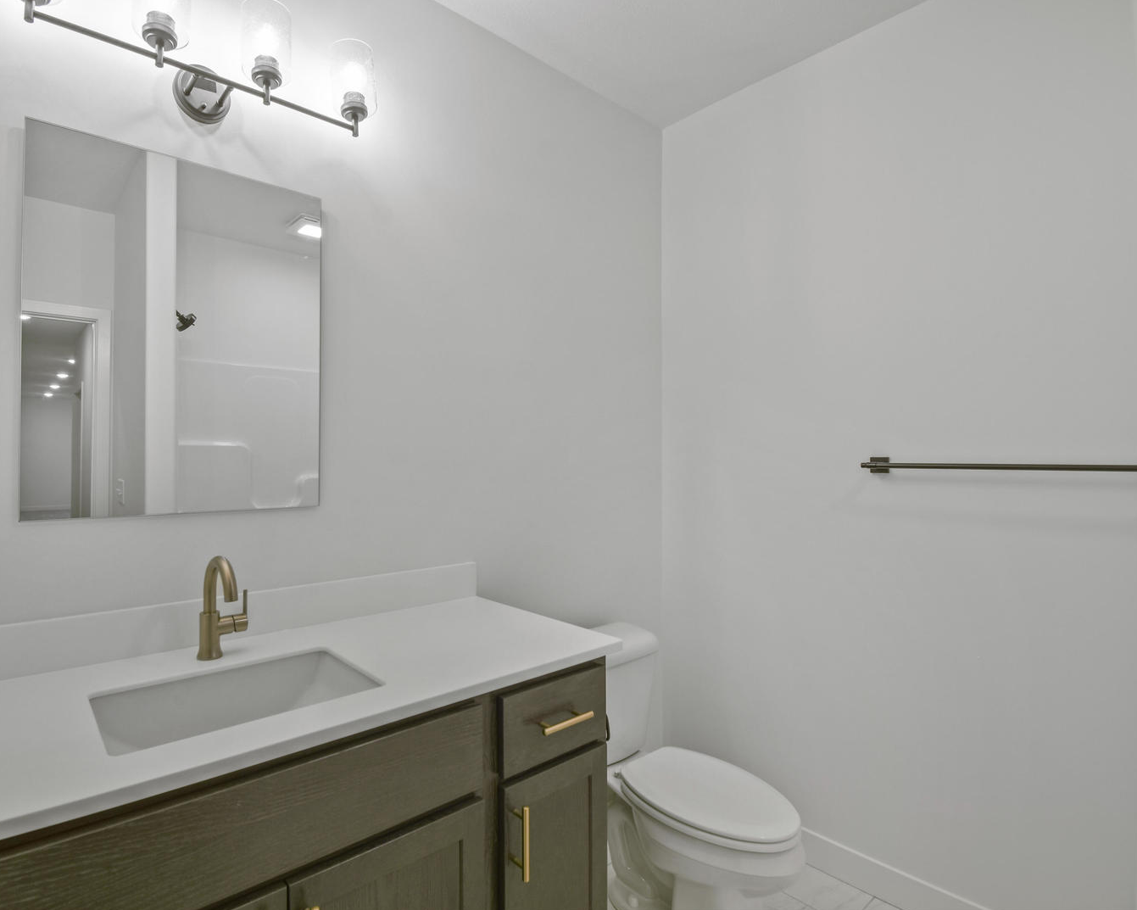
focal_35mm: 17
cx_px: 477
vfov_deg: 77.0
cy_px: 456
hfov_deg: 88.9
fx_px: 572
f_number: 7.1
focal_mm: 10
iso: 125
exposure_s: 1/6
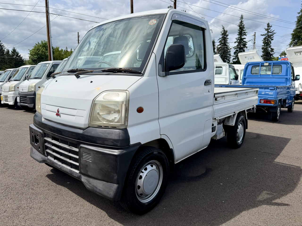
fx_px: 209
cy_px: 113
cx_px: 151
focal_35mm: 24
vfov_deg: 56.8
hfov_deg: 71.6
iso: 80
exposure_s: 1/5714
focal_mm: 6.76
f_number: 1.78
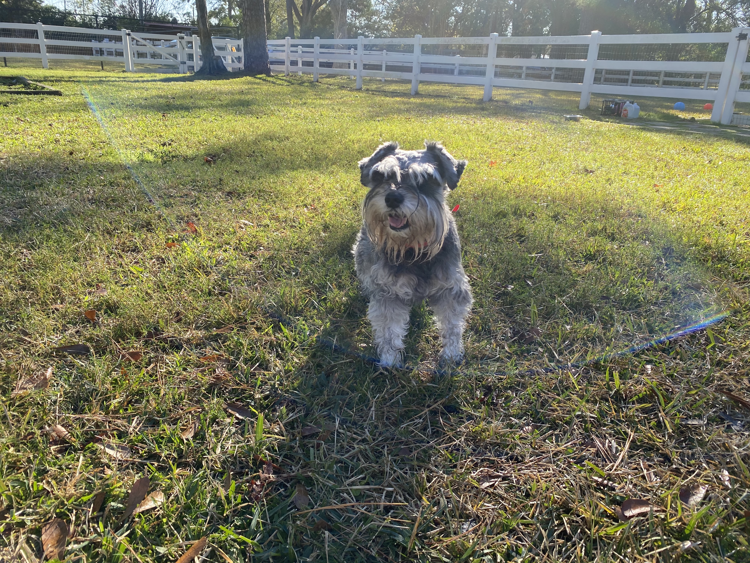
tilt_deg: -19.8
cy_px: 282
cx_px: 375
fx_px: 563
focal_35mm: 26
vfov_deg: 53.1
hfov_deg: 67.3
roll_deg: -3.9
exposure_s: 1/743
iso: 32
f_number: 1.8
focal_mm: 4.25
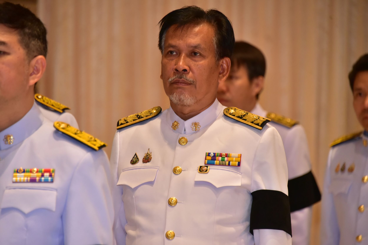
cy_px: 122
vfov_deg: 5.5
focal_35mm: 250
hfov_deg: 8.2
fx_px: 2556
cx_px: 184
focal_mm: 250
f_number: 5.6
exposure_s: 1/200
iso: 4000
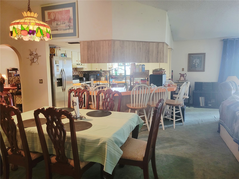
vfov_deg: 53.1
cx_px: 120
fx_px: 180
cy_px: 90
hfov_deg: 67.3
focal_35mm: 26
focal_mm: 5.4
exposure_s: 1/40
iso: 320
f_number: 1.8
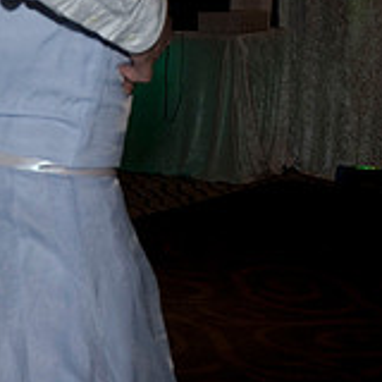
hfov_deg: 12.9
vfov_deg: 13.0
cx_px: 2
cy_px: 100
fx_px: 1667
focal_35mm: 134
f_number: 5.6
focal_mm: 29
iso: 400
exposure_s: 1/160
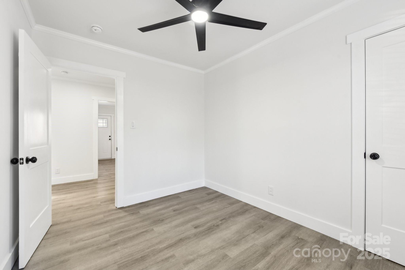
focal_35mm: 14
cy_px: 135
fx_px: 158
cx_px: 202
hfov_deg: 104.2
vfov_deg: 81.3
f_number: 8
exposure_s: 1/15
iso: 200
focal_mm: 14
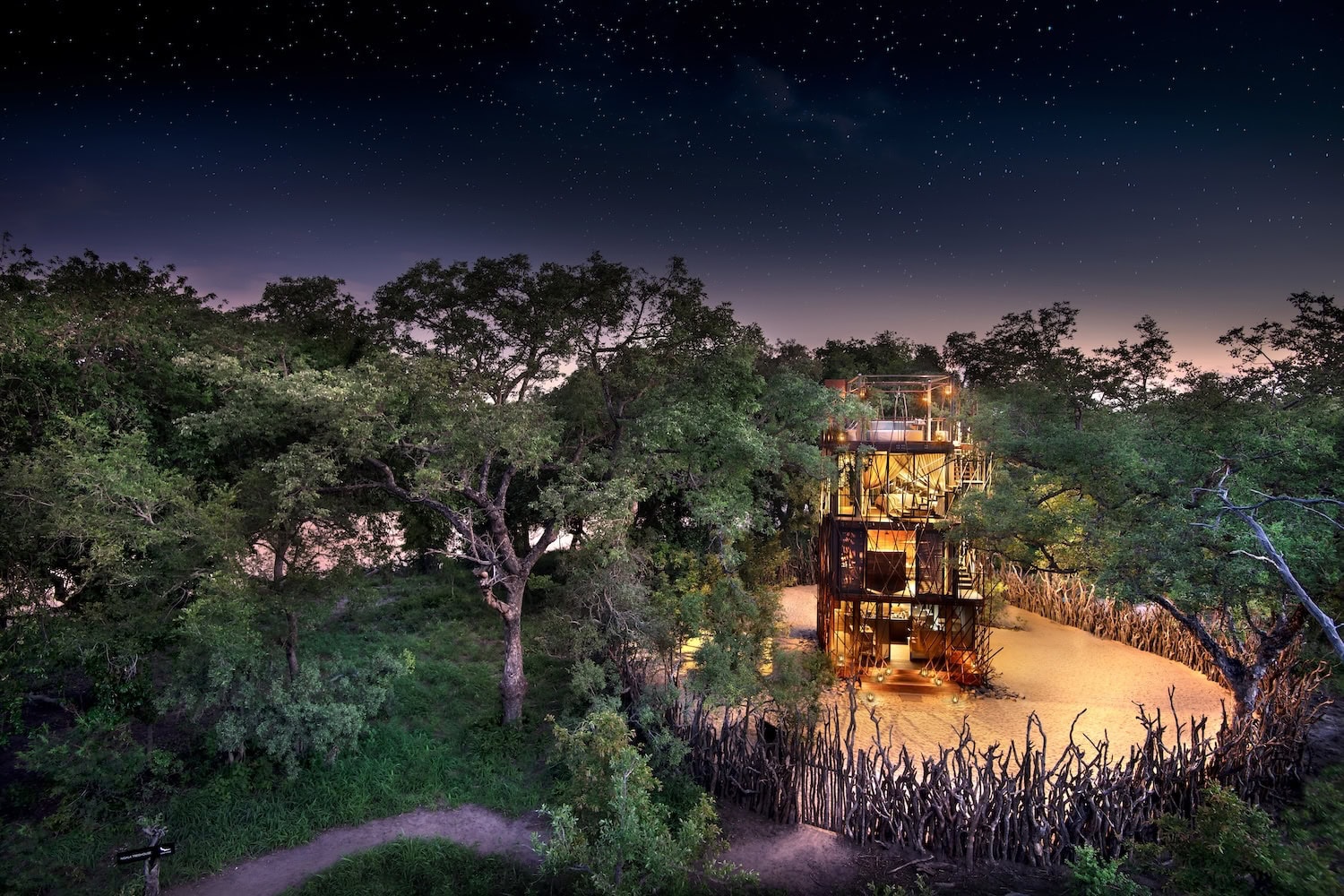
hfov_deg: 96.7
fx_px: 597
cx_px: 672
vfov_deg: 73.7
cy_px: 448
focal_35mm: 16
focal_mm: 16
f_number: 6.7
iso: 280
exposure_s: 2
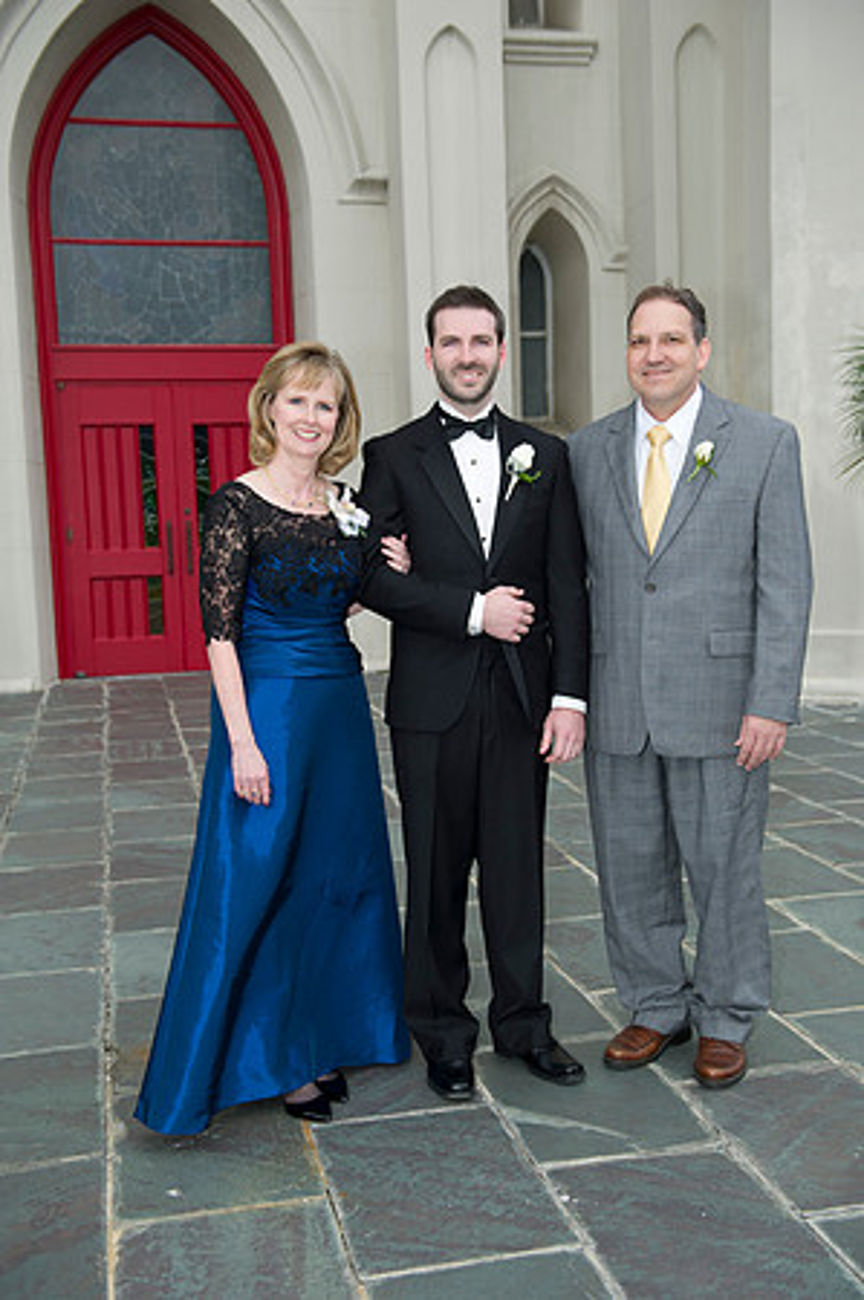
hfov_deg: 35.0
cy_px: 650
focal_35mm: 38
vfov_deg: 50.7
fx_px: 1371
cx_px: 432
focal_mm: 38
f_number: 4
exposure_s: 1/125
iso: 200
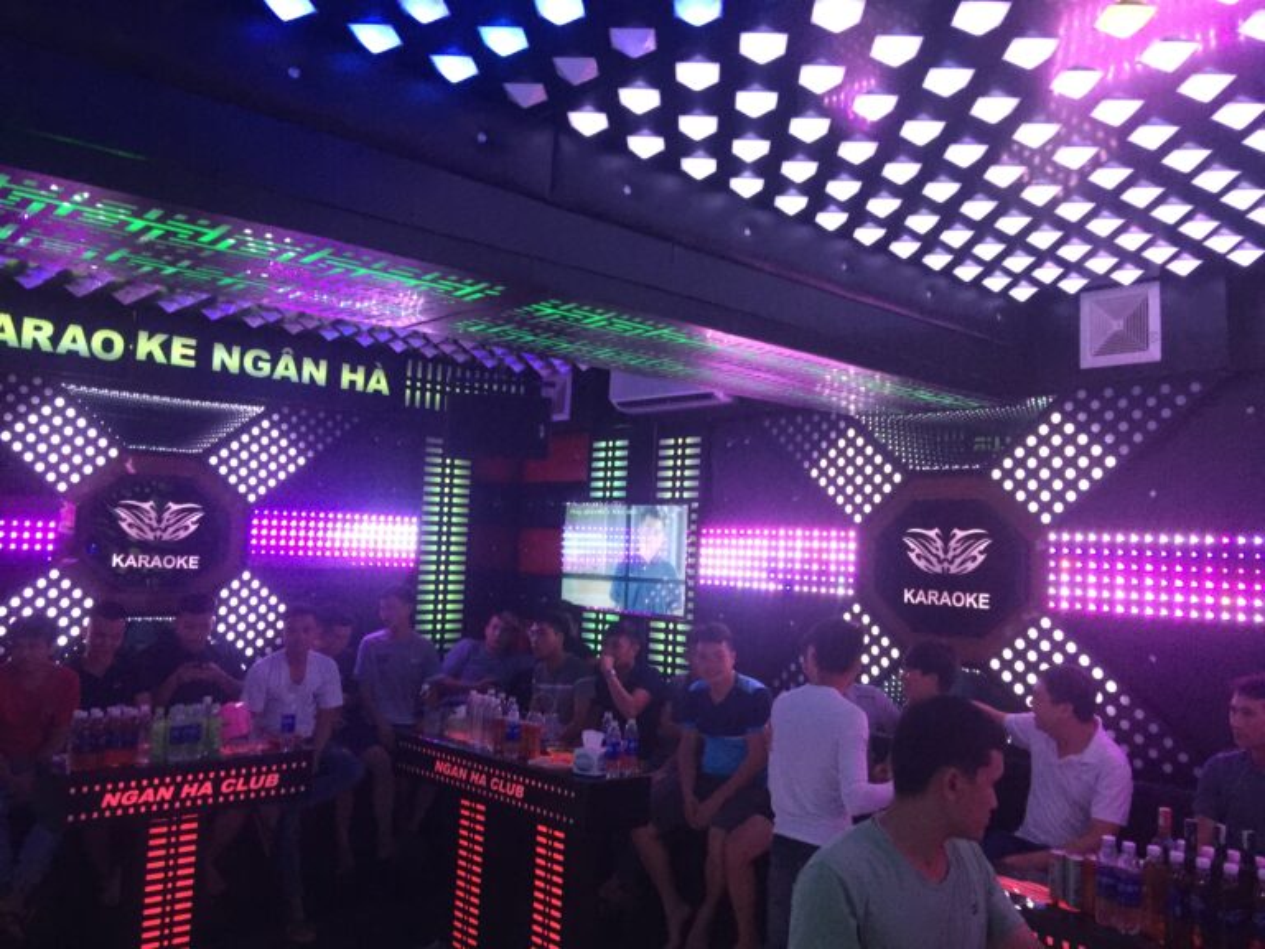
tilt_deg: +1.0
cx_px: 632
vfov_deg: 48.2
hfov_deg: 61.7
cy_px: 474
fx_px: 1060
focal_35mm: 29
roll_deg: -3.5
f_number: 2.2
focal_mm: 4.15
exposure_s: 1/17
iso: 125
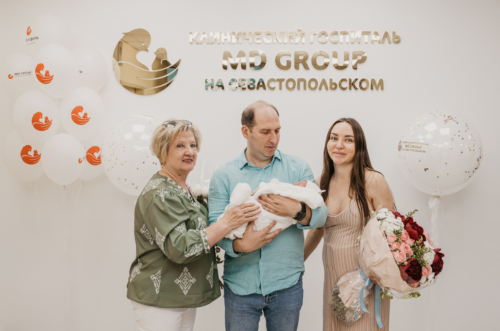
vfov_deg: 33.6
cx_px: 245
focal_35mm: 40
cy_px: 183
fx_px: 548
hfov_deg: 49.1
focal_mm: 35
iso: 400
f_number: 4
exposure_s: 1/160
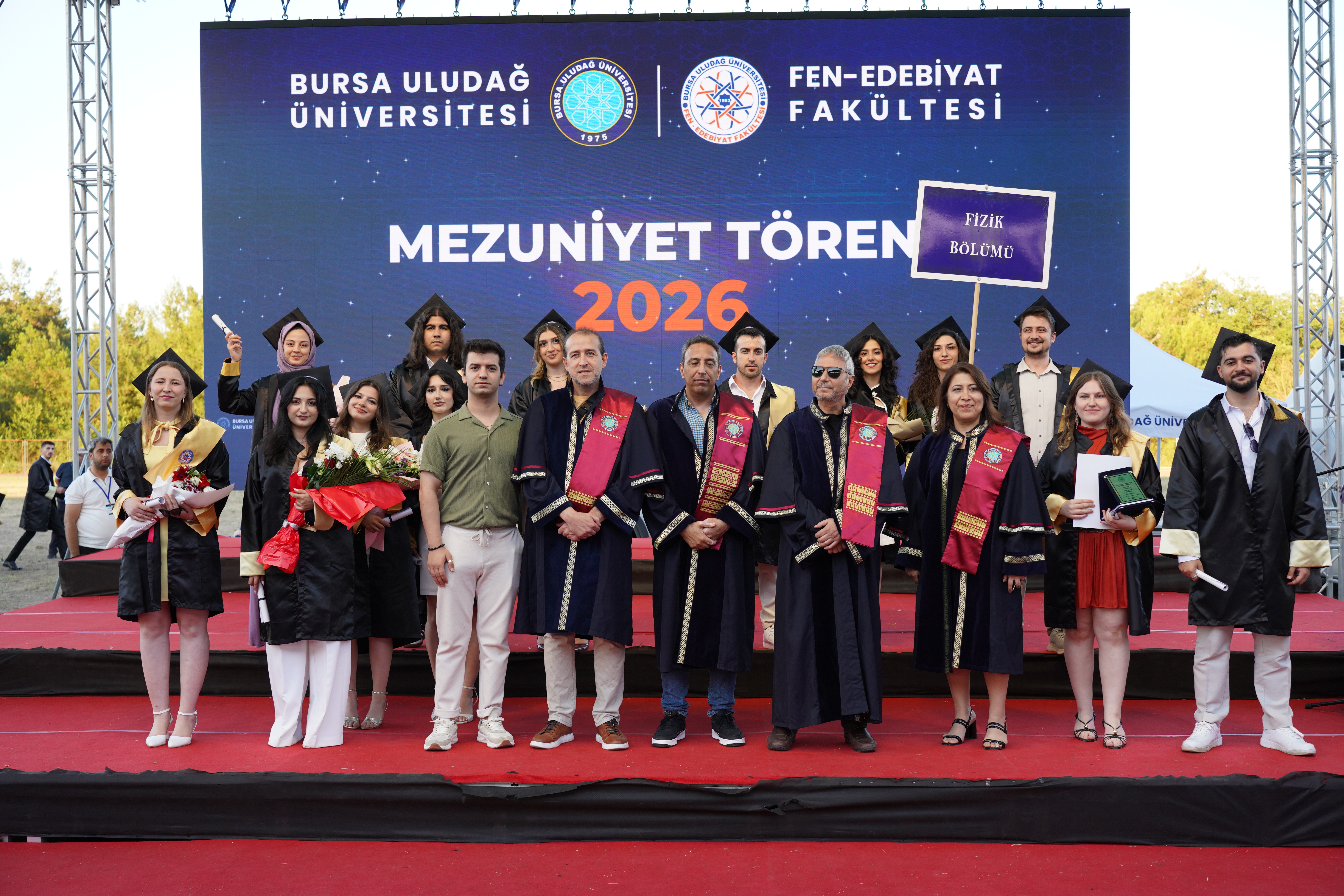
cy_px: 448
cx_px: 672
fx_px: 1456
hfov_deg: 49.6
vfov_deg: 34.2
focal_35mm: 39
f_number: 4
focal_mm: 39
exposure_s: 1/400
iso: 500
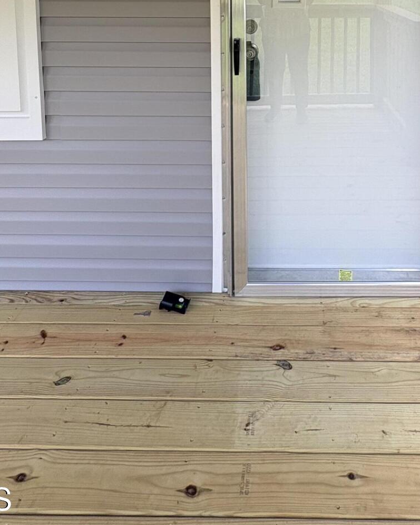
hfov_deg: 48.8
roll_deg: -1.3
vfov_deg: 48.9
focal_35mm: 29
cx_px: 292
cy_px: -7
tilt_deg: -3.9
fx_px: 450
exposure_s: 1/189
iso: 40
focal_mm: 2.22
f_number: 2.2
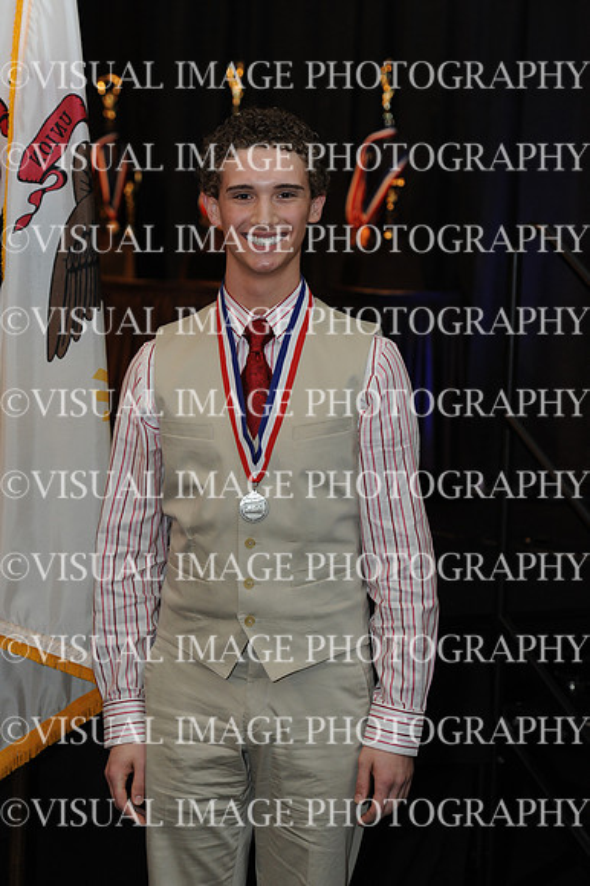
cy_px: 443
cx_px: 295
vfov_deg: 22.2
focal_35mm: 92
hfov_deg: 14.8
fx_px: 2264
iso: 1250
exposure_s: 1/160
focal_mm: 92
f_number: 5
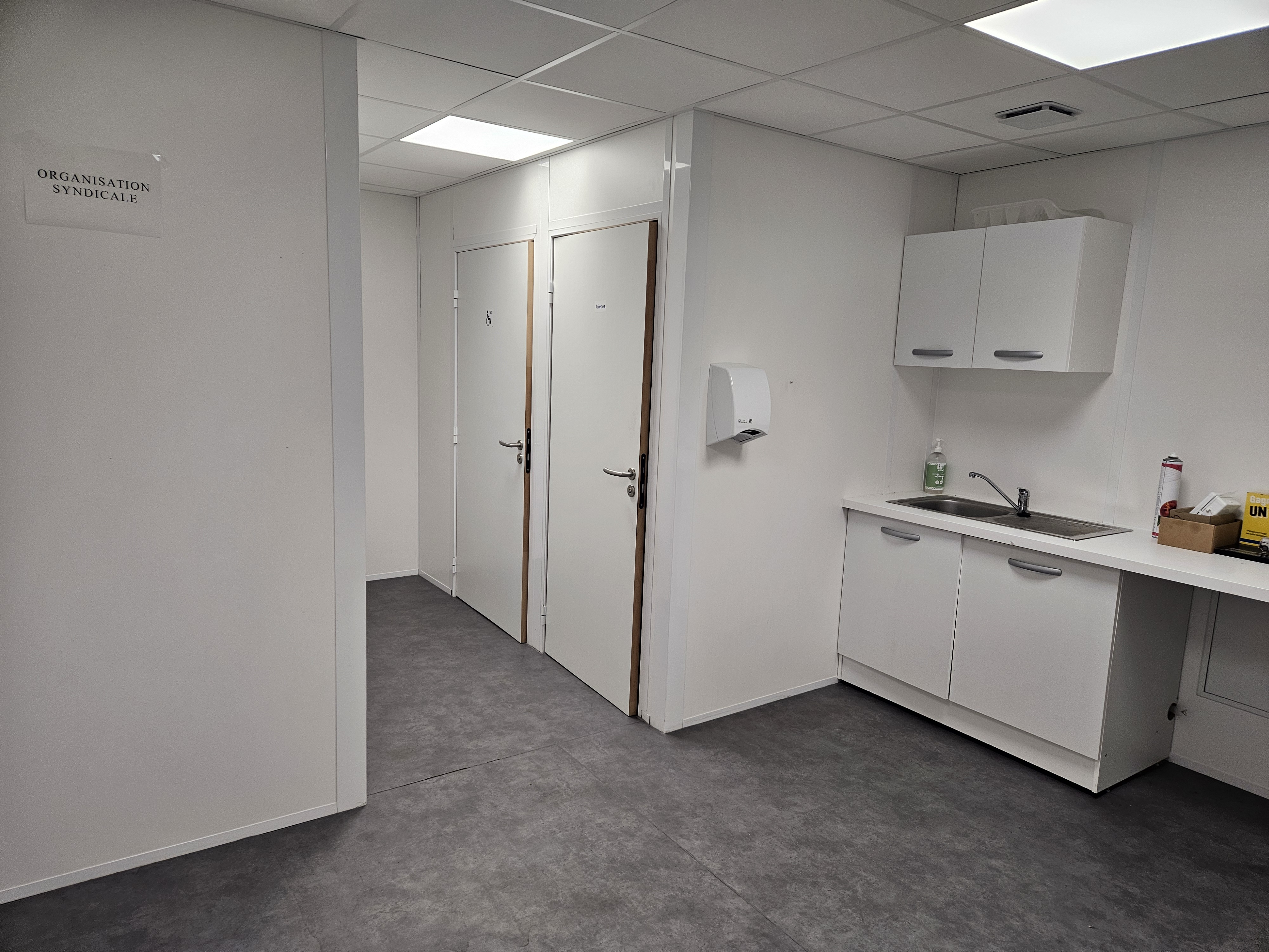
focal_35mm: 23
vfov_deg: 58.9
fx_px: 843
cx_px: 634
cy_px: 476
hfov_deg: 73.9
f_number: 1.8
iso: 125
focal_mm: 5.4
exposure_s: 1/190
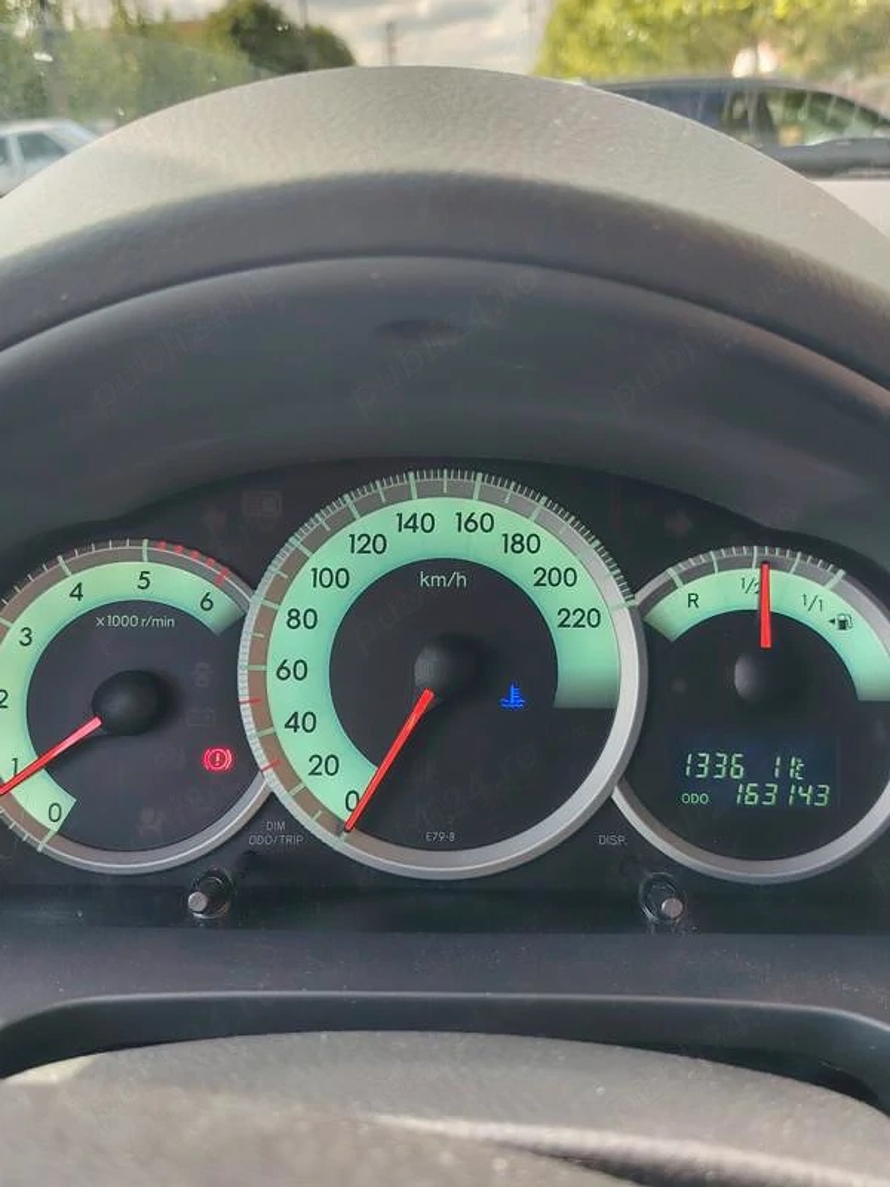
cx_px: 445
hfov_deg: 40.7
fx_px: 1200
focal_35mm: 35
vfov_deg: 52.6
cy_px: 594
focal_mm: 5.25
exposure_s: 1/50
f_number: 1.75
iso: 132
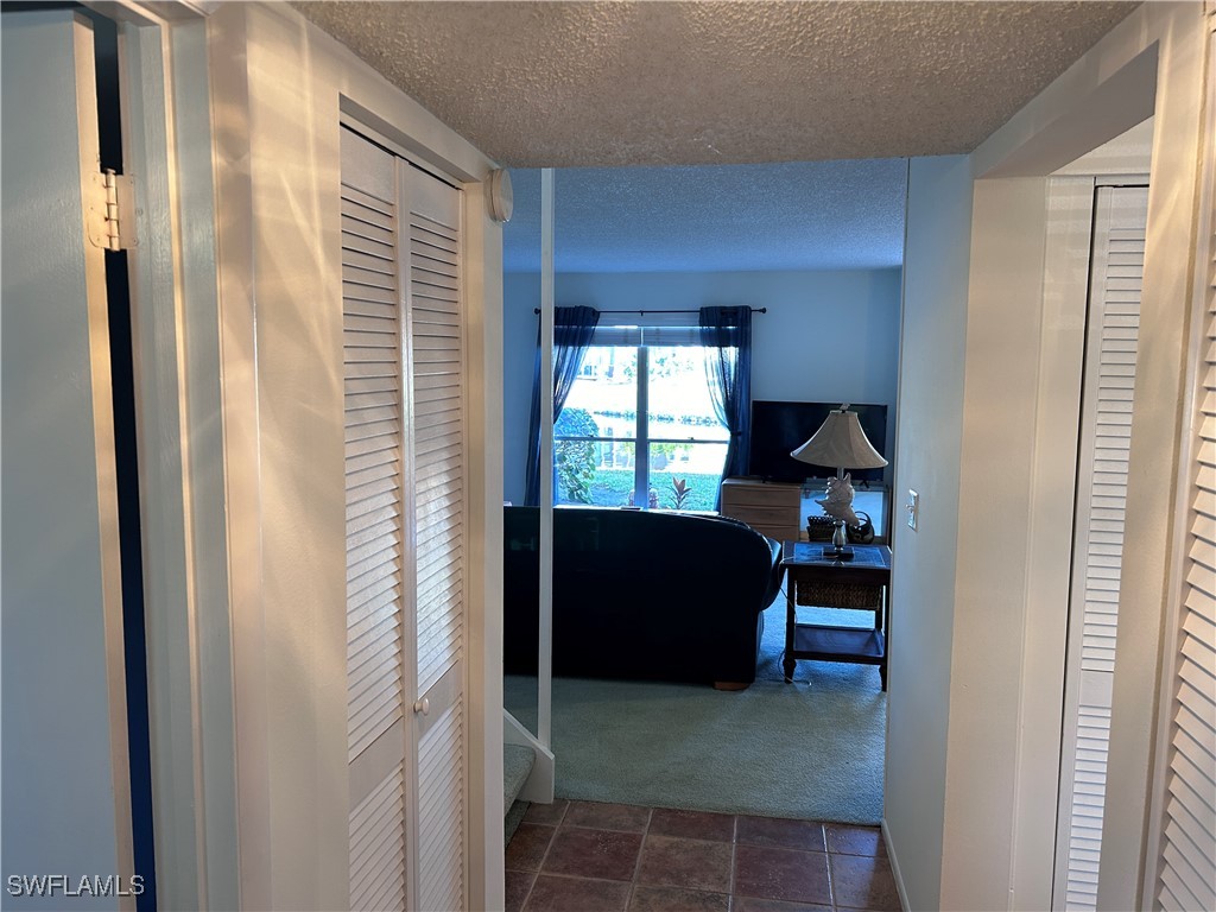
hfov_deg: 67.3
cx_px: 608
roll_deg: -0.3
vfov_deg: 53.1
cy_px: 456
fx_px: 913
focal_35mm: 26
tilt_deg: -5.8
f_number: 1.5
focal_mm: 5.7
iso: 125
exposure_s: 1/120
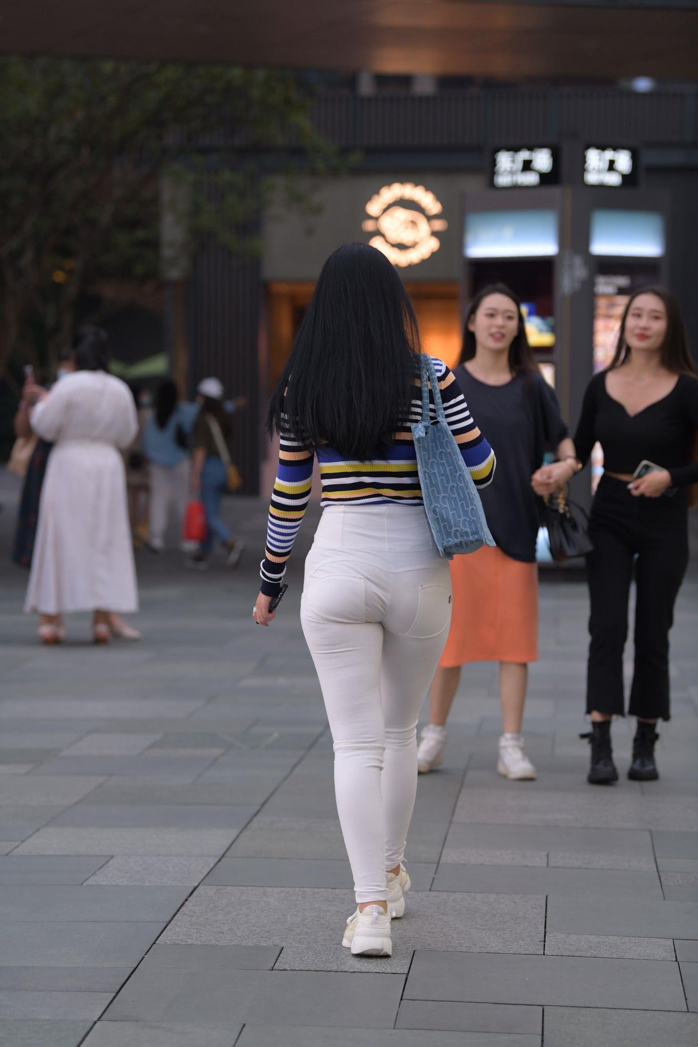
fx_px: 3198
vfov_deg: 18.6
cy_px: 524
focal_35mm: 110
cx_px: 349
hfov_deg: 12.5
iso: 1250
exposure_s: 1/400
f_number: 3.5
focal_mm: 110
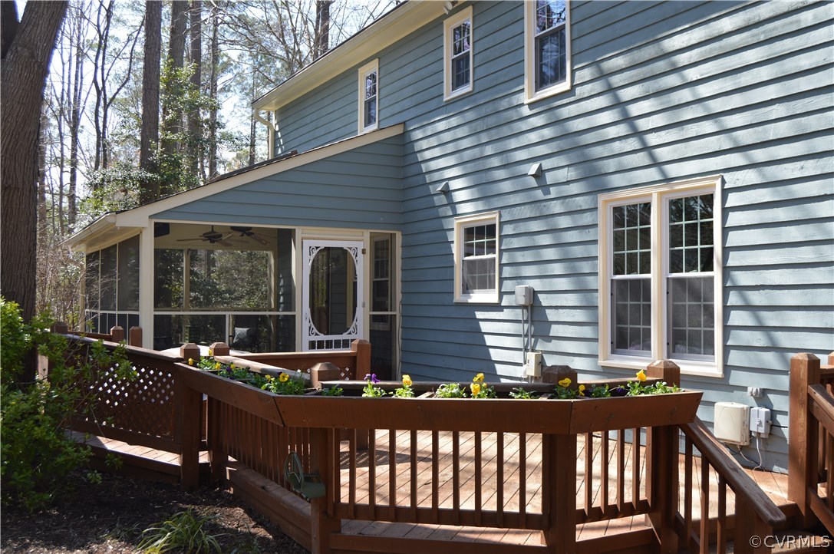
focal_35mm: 36
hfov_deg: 53.2
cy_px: 277
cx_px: 417
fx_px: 833
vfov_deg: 36.8
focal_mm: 24
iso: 110
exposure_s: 1/125
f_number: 5.6
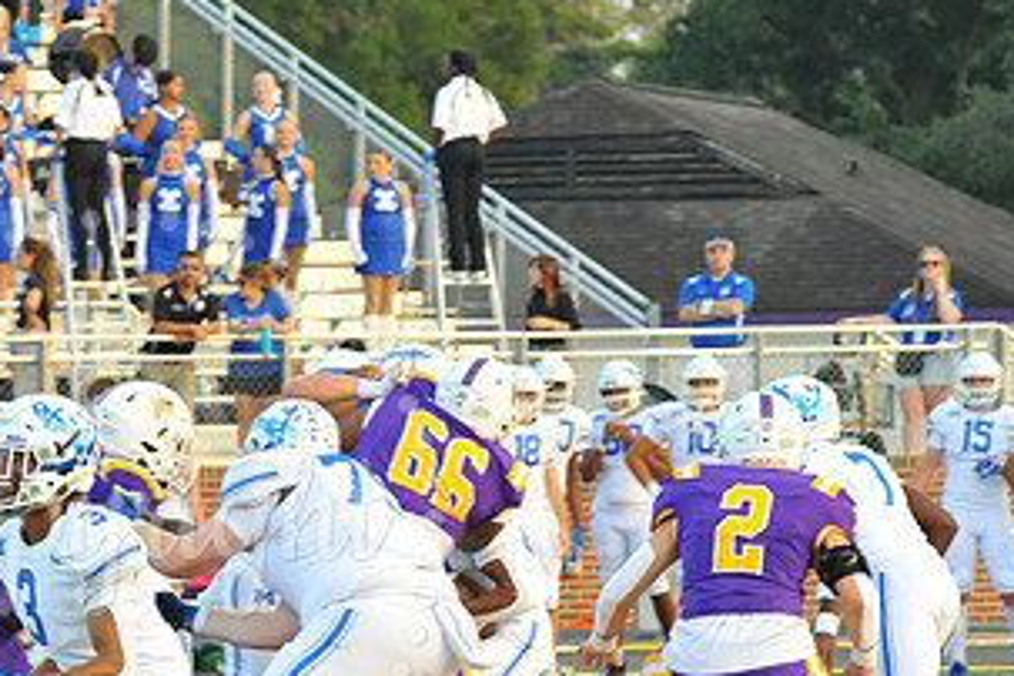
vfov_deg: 3.6
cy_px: 525
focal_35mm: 383
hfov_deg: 5.4
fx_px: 10787
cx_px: 124
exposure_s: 1/320
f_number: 8
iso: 2000
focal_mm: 200
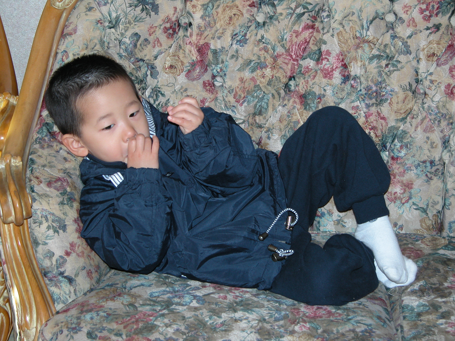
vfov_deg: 17.2
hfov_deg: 22.8
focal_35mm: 86
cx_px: 228
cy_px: 170
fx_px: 1130
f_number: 3.5
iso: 100
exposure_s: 1/125
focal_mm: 22.3
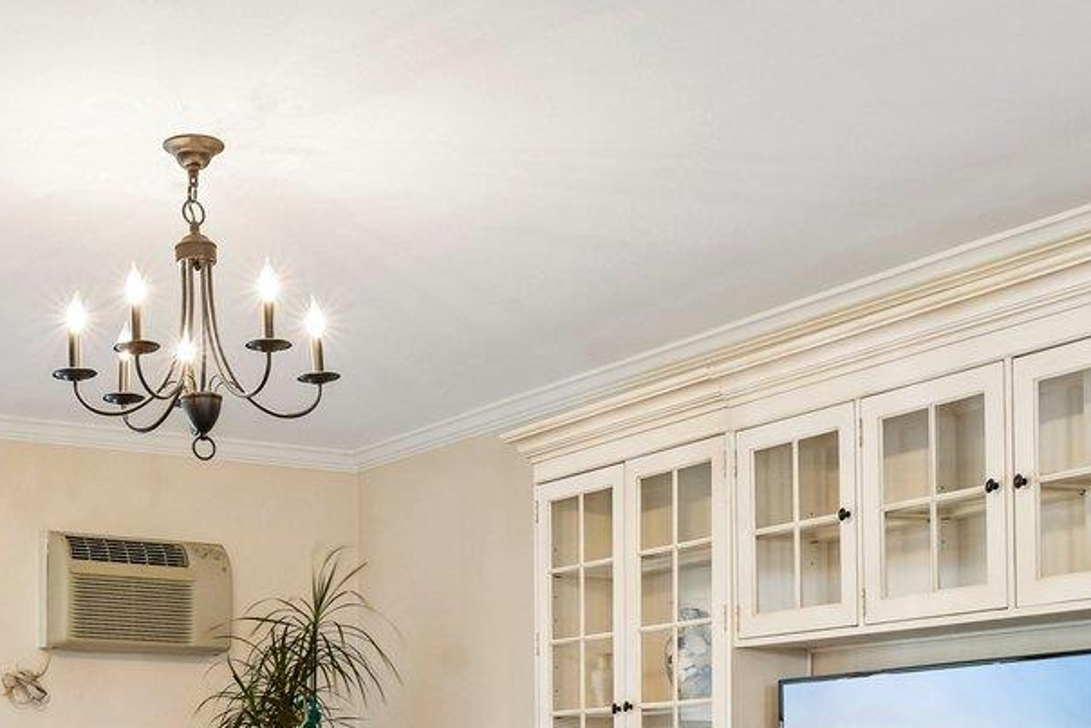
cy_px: 763
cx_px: 327
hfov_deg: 32.5
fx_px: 1849
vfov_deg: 21.3
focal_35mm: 61
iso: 320
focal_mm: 18
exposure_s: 1/4
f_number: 9
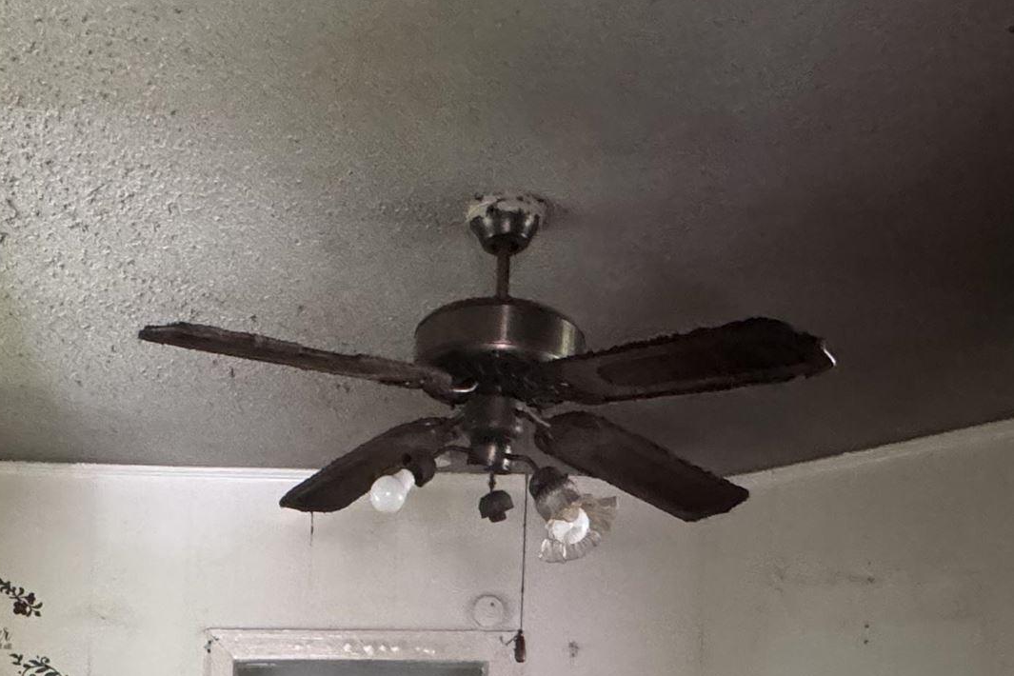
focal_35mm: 42
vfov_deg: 26.9
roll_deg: -2.0
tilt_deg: -2.0
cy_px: 878
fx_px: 1183
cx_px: 372
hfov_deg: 45.9
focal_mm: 2.22
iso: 1000
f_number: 2.2
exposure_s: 1/60
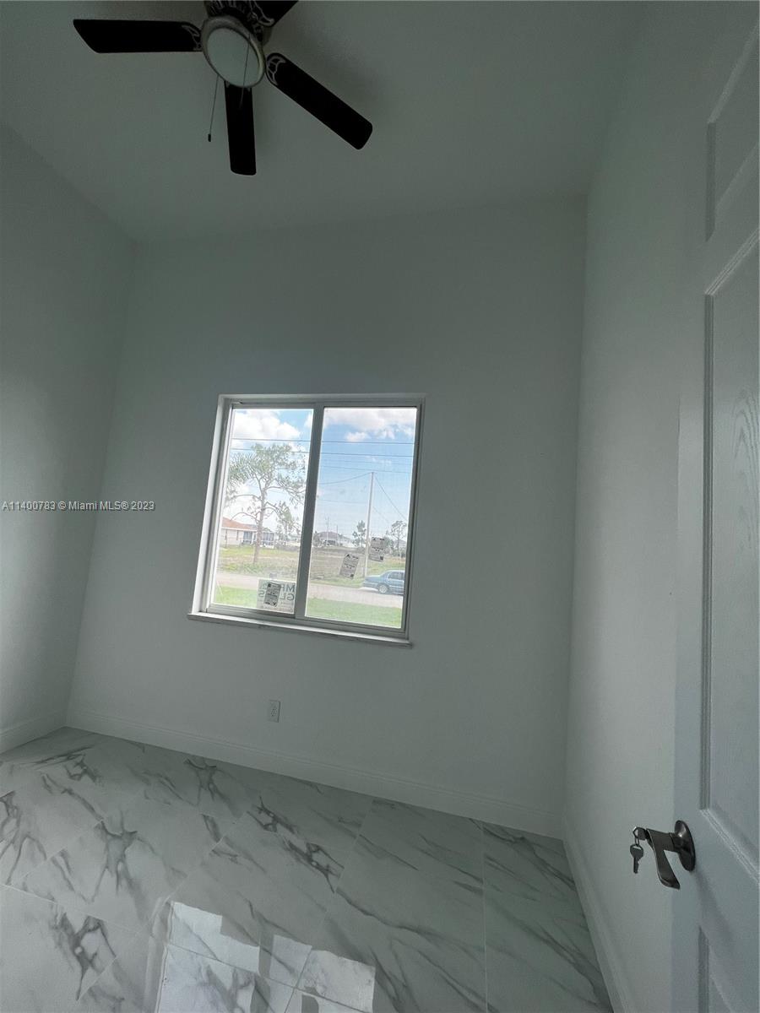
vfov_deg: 106.2
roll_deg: -4.5
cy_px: 506
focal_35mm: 13
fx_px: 381
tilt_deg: +4.7
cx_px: 380
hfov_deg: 89.9
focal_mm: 1.57
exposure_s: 1/483
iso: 32
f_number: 1.8
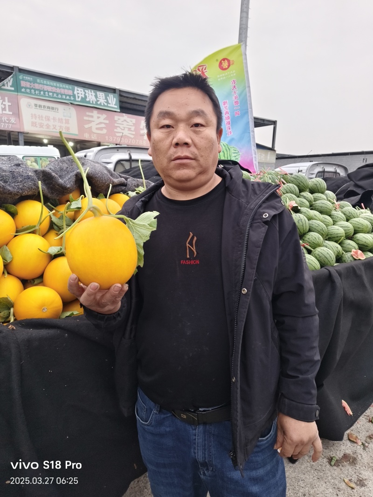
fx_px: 331
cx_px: 186
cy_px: 248
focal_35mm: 23
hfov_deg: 58.9
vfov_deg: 73.9
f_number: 1.88
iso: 337
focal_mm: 5.6
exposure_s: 1/50
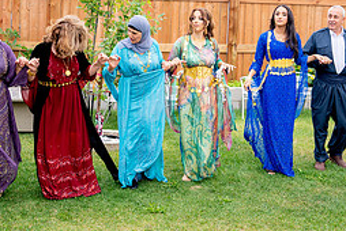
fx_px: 568
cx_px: 210
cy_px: 82
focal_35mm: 59
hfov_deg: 33.8
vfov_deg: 23.0
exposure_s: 1/400
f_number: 2.8
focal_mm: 24
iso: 100
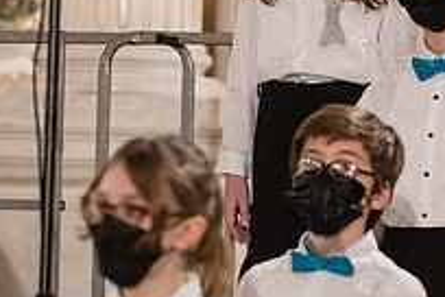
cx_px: 332
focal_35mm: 383
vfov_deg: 3.6
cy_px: 8
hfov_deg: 5.4
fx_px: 4734
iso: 4000
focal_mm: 135
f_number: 4
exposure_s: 1/200
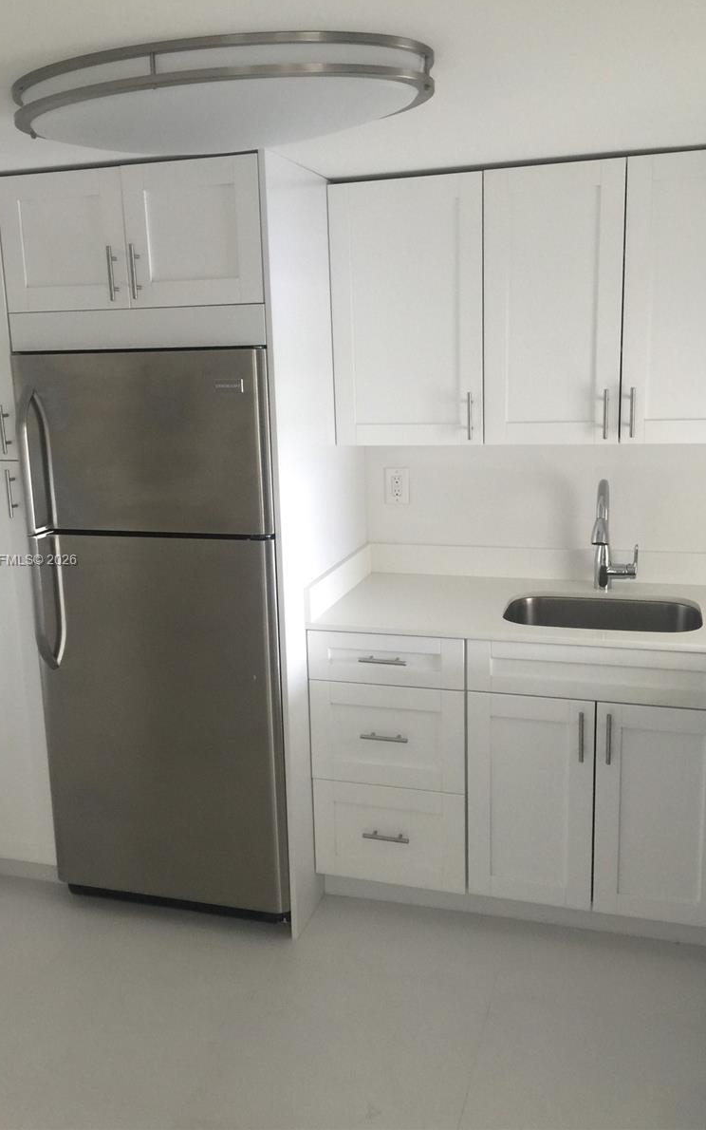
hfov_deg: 40.6
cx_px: 328
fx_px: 954
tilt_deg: -11.1
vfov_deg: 61.2
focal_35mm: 31
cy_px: 561
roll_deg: +2.7
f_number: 2.2
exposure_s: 1/15
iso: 50
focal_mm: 4.15
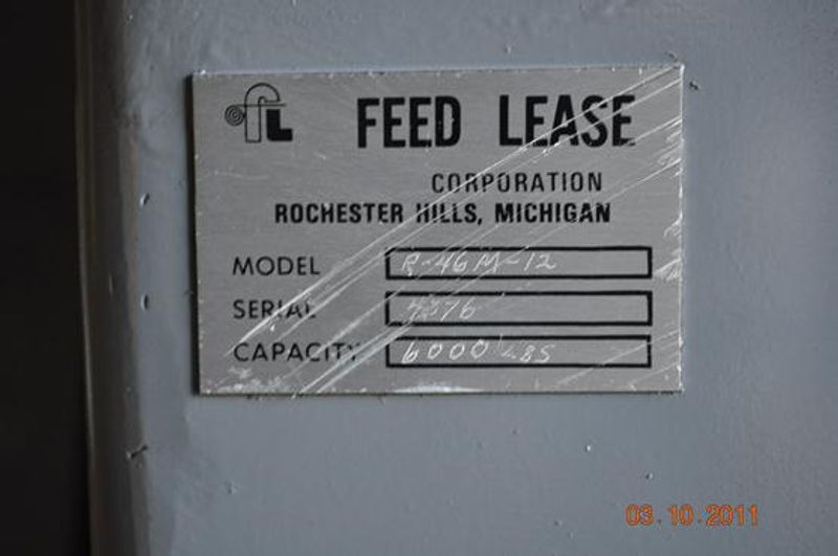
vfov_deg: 22.6
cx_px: 419
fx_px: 1395
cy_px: 278
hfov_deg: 33.4
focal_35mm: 60
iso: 800
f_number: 5.3
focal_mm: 40
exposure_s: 1/60
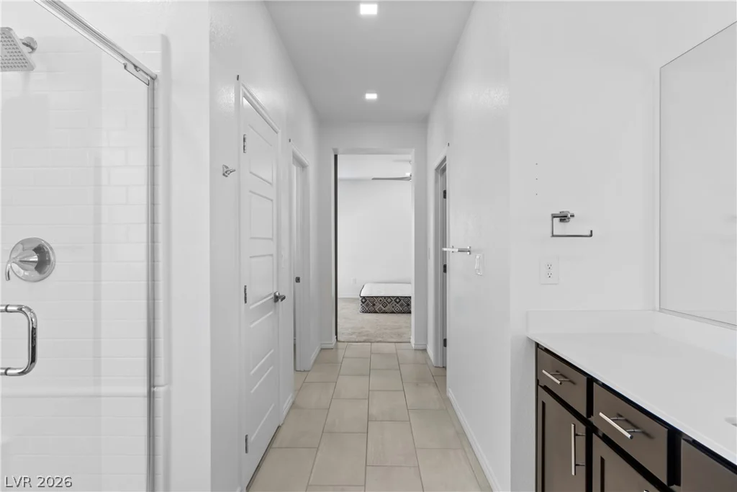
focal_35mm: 20
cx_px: 368
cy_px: 246
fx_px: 409
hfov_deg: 84.0
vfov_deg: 61.9
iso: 400
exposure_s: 1/4
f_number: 8
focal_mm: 20
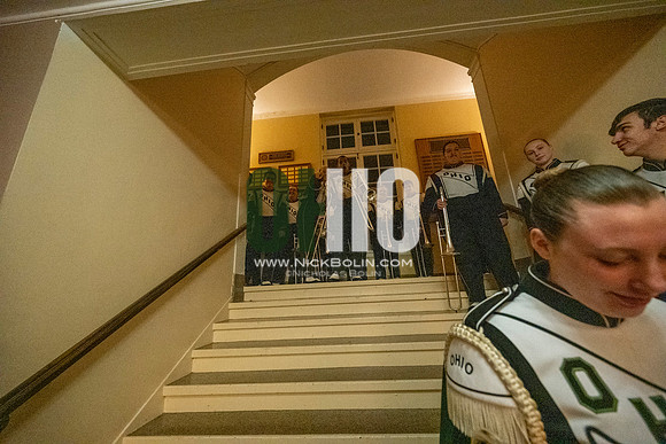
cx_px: 333
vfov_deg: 81.2
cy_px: 222
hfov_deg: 104.2
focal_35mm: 14
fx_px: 259
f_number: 4.5
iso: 16000
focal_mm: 14
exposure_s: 1/250
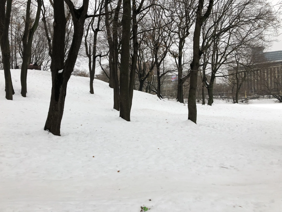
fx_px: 228
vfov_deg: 49.7
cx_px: 141
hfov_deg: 63.4
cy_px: 106
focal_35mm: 28
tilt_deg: -0.8
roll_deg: +2.1
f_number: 1.8
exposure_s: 1/358
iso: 20
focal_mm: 4
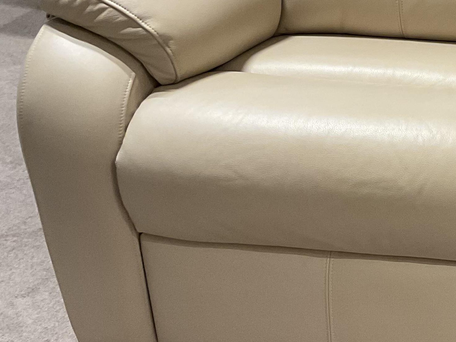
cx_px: 587
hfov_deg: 22.0
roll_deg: -2.3
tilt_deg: -27.9
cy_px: 67
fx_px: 1054
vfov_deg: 18.3
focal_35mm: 80
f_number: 1.8
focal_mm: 3
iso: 80
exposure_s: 1/60
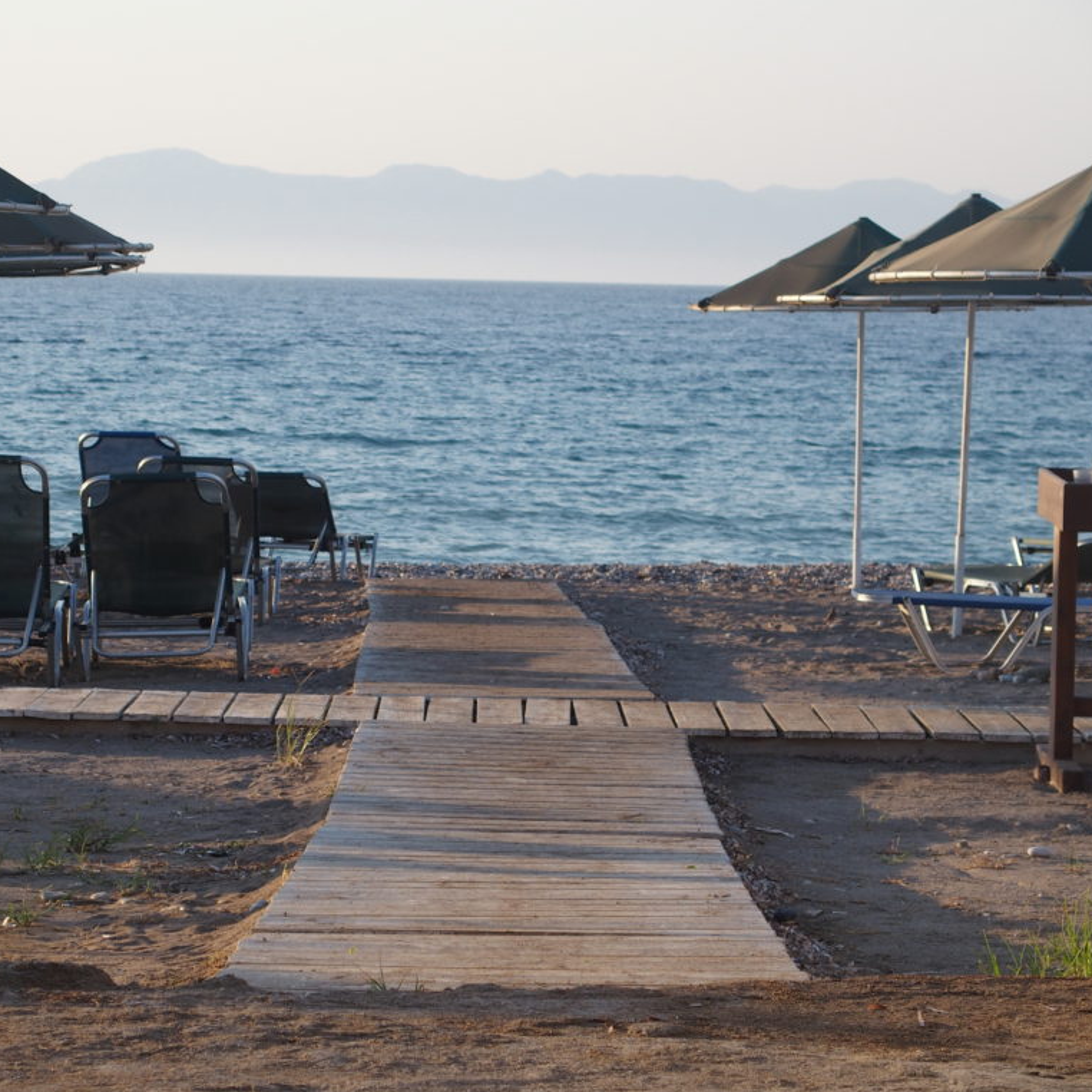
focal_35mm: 133
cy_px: 545
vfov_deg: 13.1
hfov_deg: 13.1
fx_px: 4747
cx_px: 467
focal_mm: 24
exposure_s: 1/500
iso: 100
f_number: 3.5
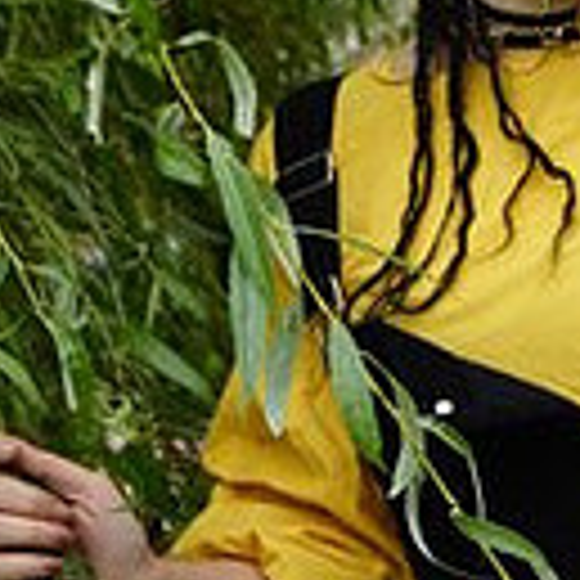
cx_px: 602
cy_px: -166
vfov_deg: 11.0
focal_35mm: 155
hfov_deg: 11.1
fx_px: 2947
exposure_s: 1/80
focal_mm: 35
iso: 100
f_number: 5
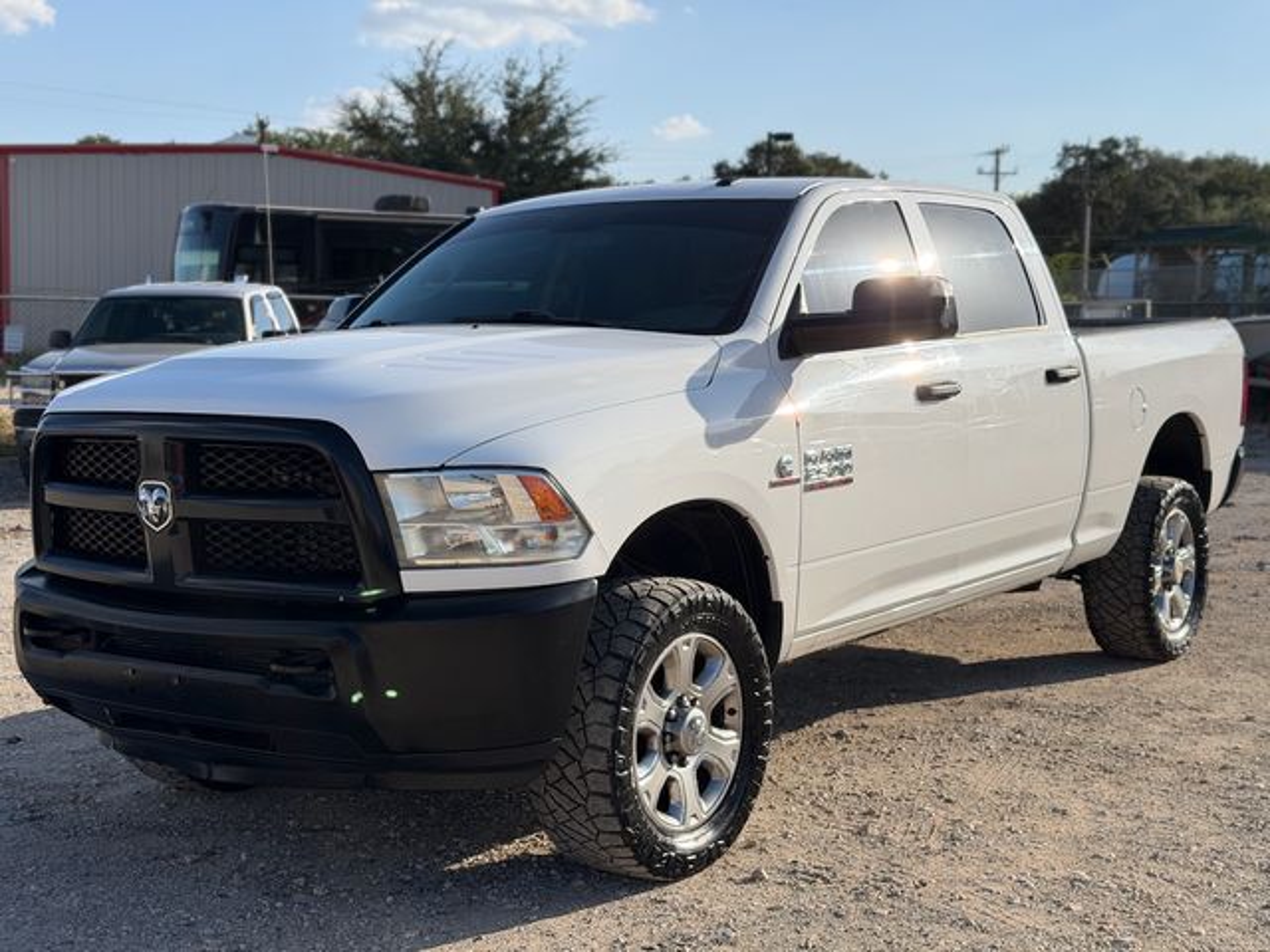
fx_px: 1761
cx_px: 635
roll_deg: -1.1
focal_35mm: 48
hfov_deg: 39.7
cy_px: 476
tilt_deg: -4.7
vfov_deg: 30.3
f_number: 1.78
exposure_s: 1/6024
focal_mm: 6.76
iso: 64
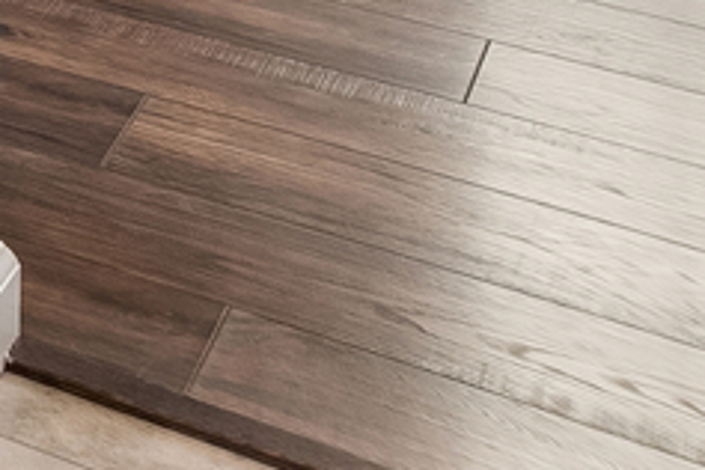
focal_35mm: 123
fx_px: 2409
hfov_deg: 10.0
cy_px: -994
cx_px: -1636
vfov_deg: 8.9
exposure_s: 1/10
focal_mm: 12
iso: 250
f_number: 8
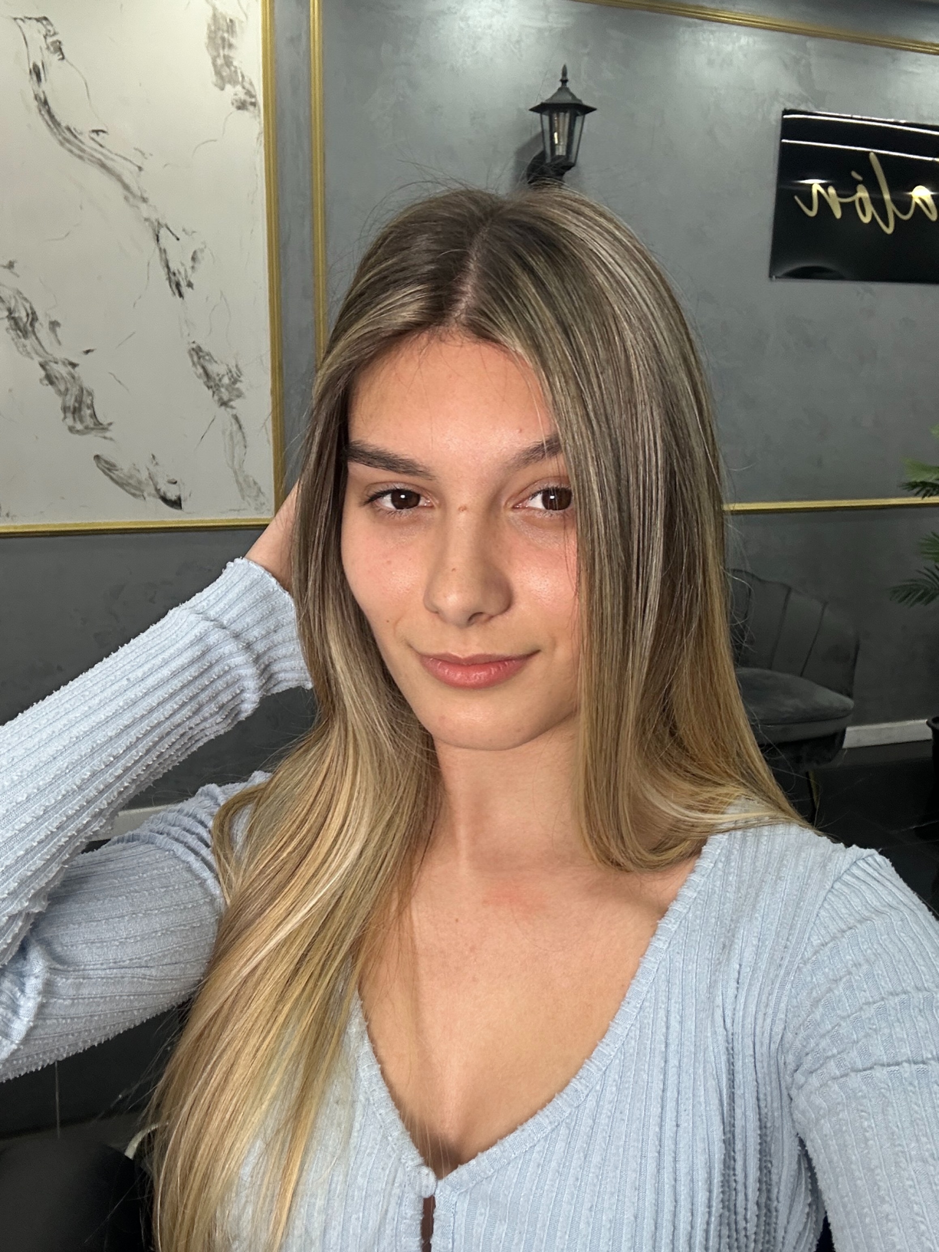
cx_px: 470
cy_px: 626
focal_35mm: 30
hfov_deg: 46.8
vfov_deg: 60.0
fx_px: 1085
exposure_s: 1/50
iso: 80
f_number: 1.9
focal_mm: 2.69
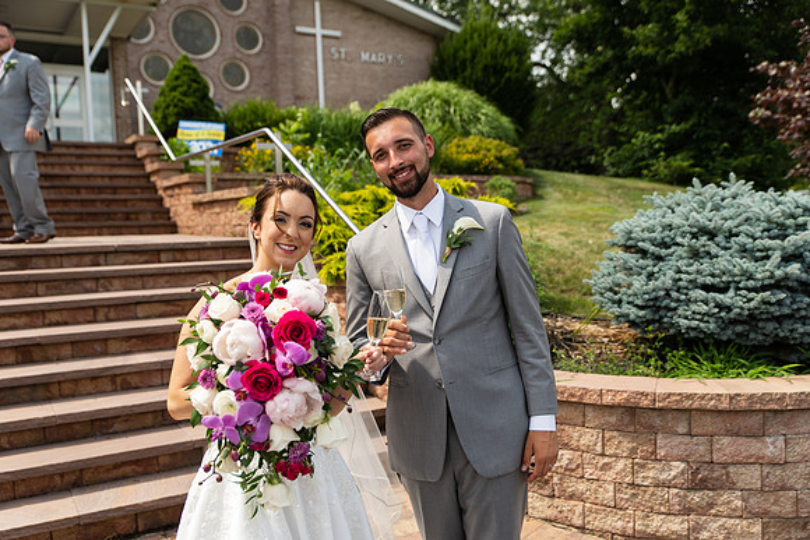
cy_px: 270
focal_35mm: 33
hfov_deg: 57.2
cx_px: 405
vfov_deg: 40.0
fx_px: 743
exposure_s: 1/1250
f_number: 2.8
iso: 125
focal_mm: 33
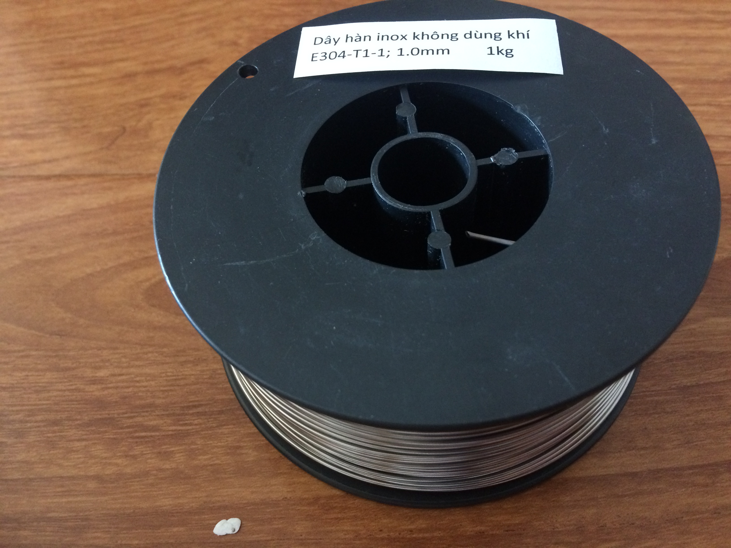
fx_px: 612
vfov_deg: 48.2
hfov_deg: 61.7
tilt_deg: -56.3
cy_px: 274
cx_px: 366
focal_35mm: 29
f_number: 2.2
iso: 320
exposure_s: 1/20
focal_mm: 4.15
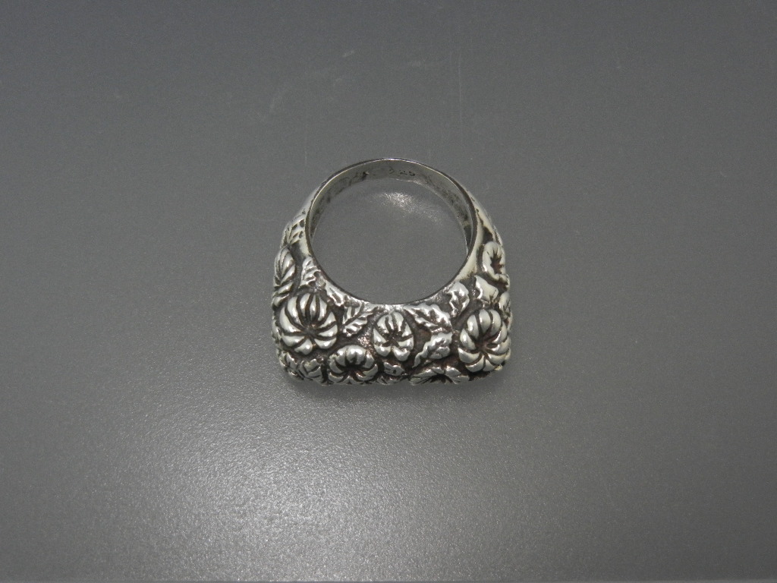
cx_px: 388
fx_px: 1324
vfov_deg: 24.8
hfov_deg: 32.7
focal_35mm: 59
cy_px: 292
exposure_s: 1/30
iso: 800
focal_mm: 10.6
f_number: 8
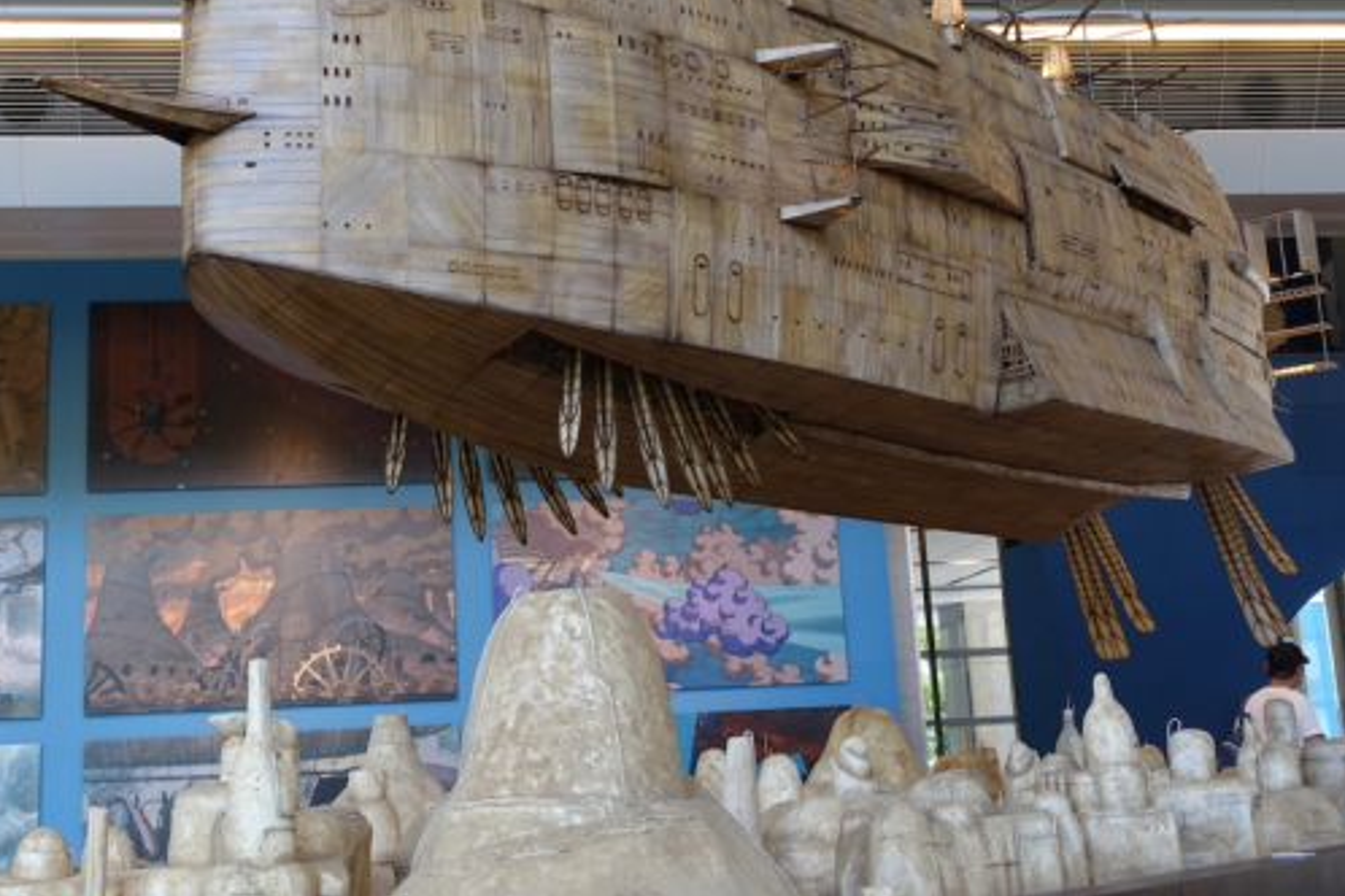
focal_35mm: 51
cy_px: 333
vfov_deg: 26.4
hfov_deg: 38.9
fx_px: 1905
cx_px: 618
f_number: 2.8
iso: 125
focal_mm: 14.1
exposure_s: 1/40
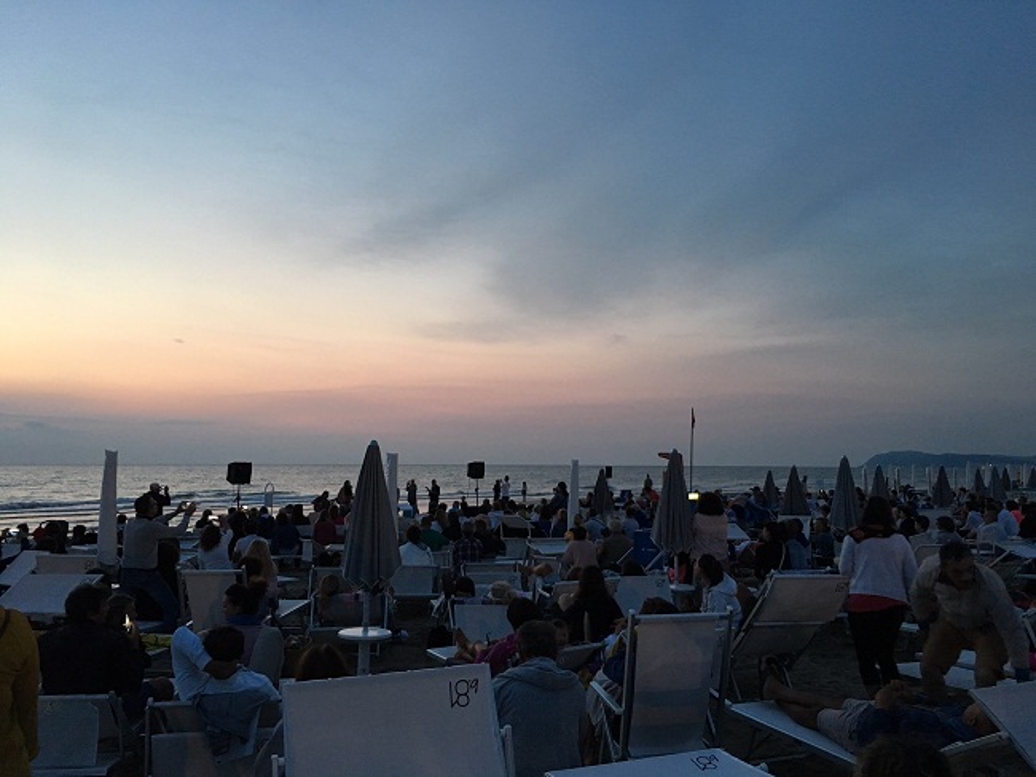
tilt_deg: +5.1
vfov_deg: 48.2
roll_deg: -0.5
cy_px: 388
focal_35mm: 29
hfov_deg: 61.7
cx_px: 518
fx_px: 868
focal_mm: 4.15
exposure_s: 1/33
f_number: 2.2
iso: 160
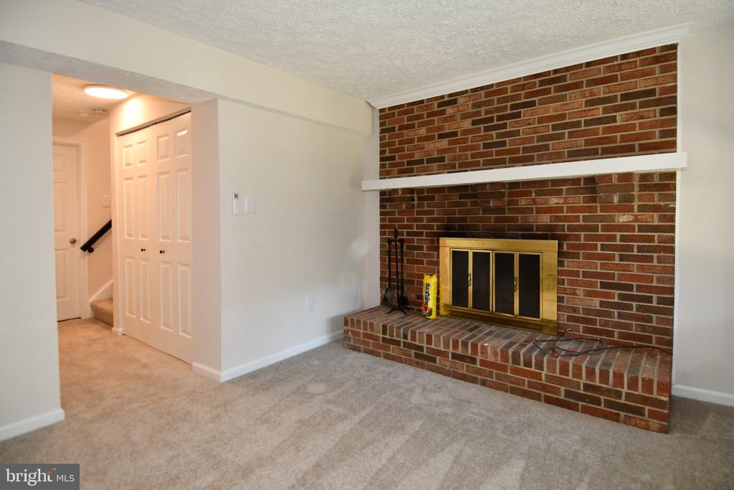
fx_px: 734
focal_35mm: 36
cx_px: 367
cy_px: 245
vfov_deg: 36.9
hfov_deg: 53.1
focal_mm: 24
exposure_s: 1/60
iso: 360
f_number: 4
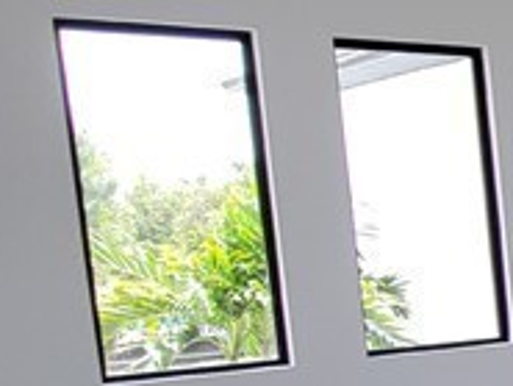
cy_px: 311
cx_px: 1334
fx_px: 1068
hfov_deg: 13.8
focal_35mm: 72
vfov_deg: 20.2
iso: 100
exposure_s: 1/120
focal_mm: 2.2
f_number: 2.2
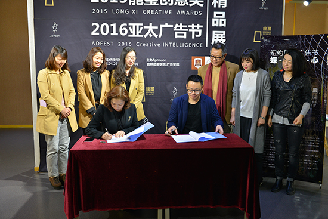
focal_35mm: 35
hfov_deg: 54.4
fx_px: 319
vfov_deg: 37.9
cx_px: 164
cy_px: 110
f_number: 4.5
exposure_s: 1/40
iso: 500
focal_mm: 35
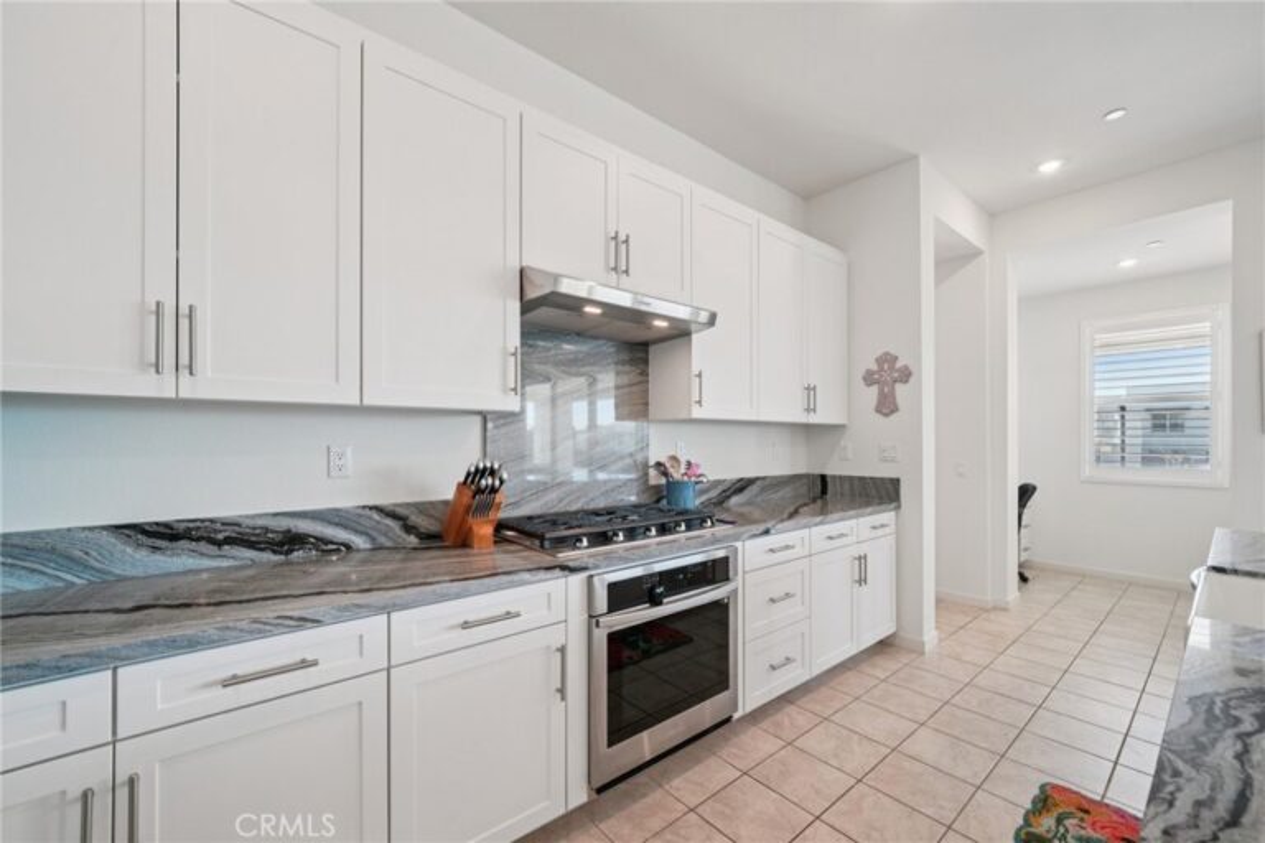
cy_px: 422
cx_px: 632
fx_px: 492
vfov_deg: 81.2
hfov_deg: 104.3
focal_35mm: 14
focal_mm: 14
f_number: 8
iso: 400
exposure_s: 1/20
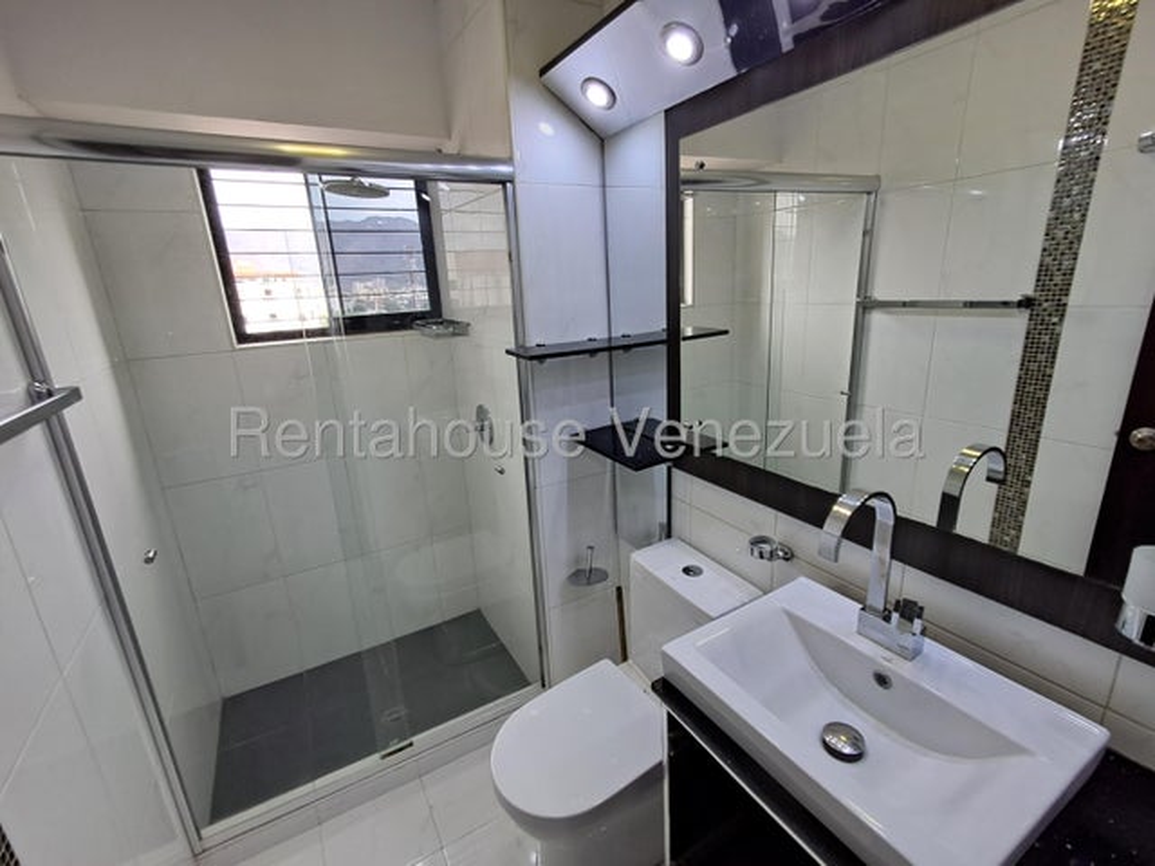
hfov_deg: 94.5
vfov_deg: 78.1
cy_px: 433
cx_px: 578
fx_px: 534
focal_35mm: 16
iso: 64
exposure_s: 1/50
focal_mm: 1.64
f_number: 2.2
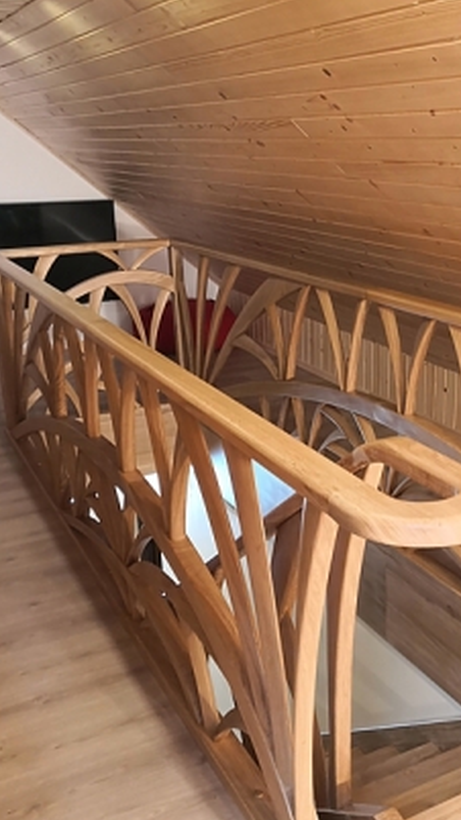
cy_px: 415
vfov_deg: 51.6
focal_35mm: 39
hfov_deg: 29.7
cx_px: 365
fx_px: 848
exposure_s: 1/50
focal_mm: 3.95
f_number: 1.6
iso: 125
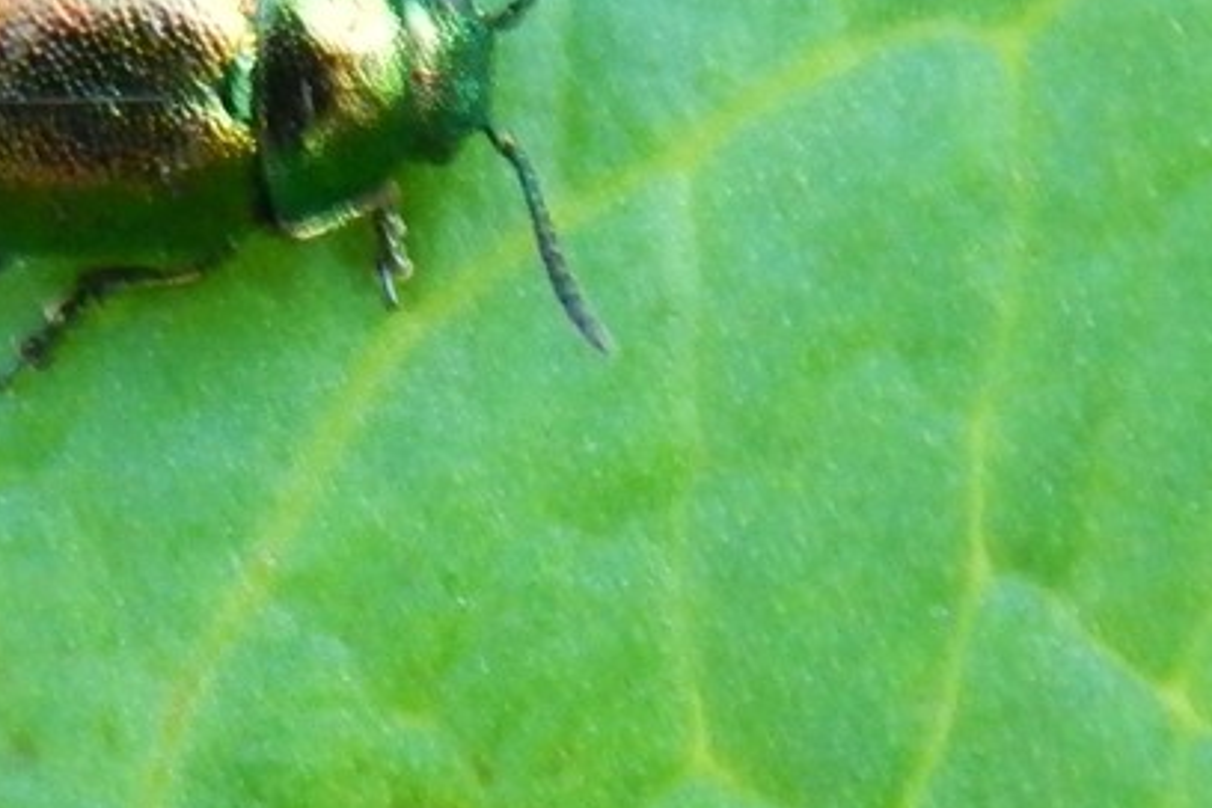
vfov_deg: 9.1
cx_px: 156
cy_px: -33
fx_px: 5050
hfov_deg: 13.6
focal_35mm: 150
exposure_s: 1/25
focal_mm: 12.3
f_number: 4.1
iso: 400
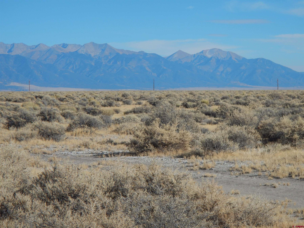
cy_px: 114
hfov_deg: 14.1
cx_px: 152
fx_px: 1229
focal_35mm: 140
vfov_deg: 10.6
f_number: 4.8
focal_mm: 25
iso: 125
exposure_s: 1/1250
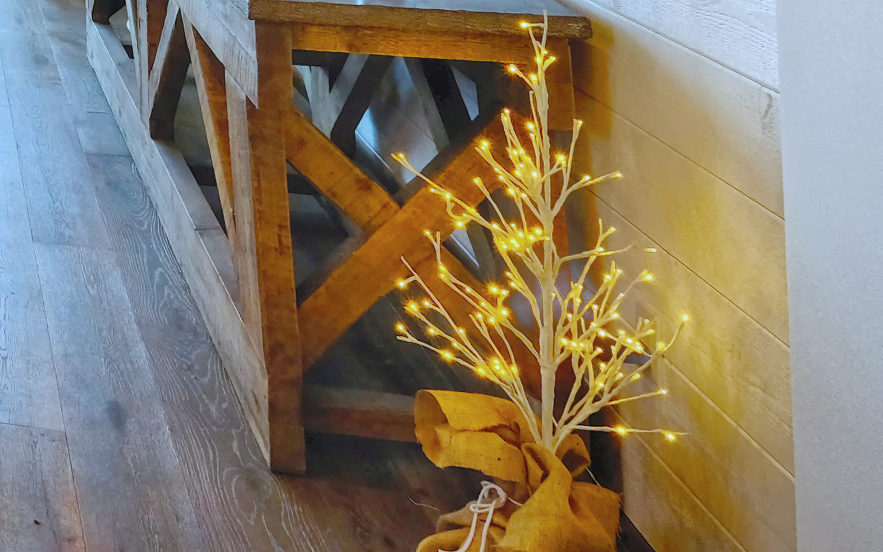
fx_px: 1203
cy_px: -383
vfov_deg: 20.2
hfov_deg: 29.1
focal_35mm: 50
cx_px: -367
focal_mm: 10
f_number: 10
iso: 800
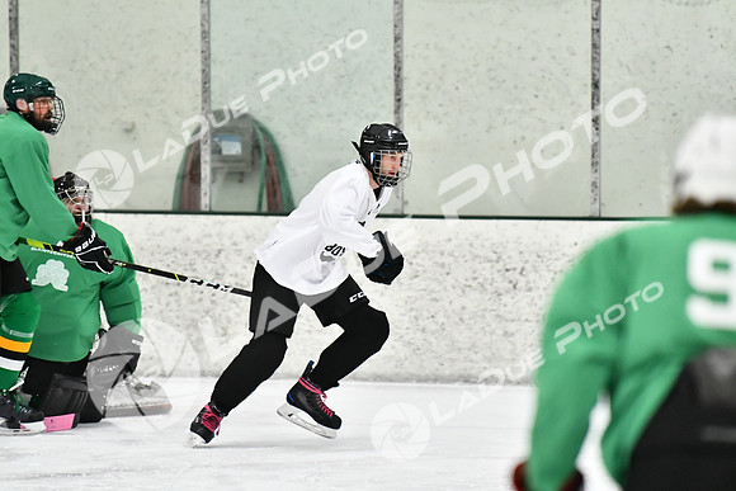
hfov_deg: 7.2
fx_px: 5828
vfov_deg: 4.8
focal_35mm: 285
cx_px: 368
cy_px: 246
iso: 5000
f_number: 2.8
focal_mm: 190
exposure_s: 1/1250
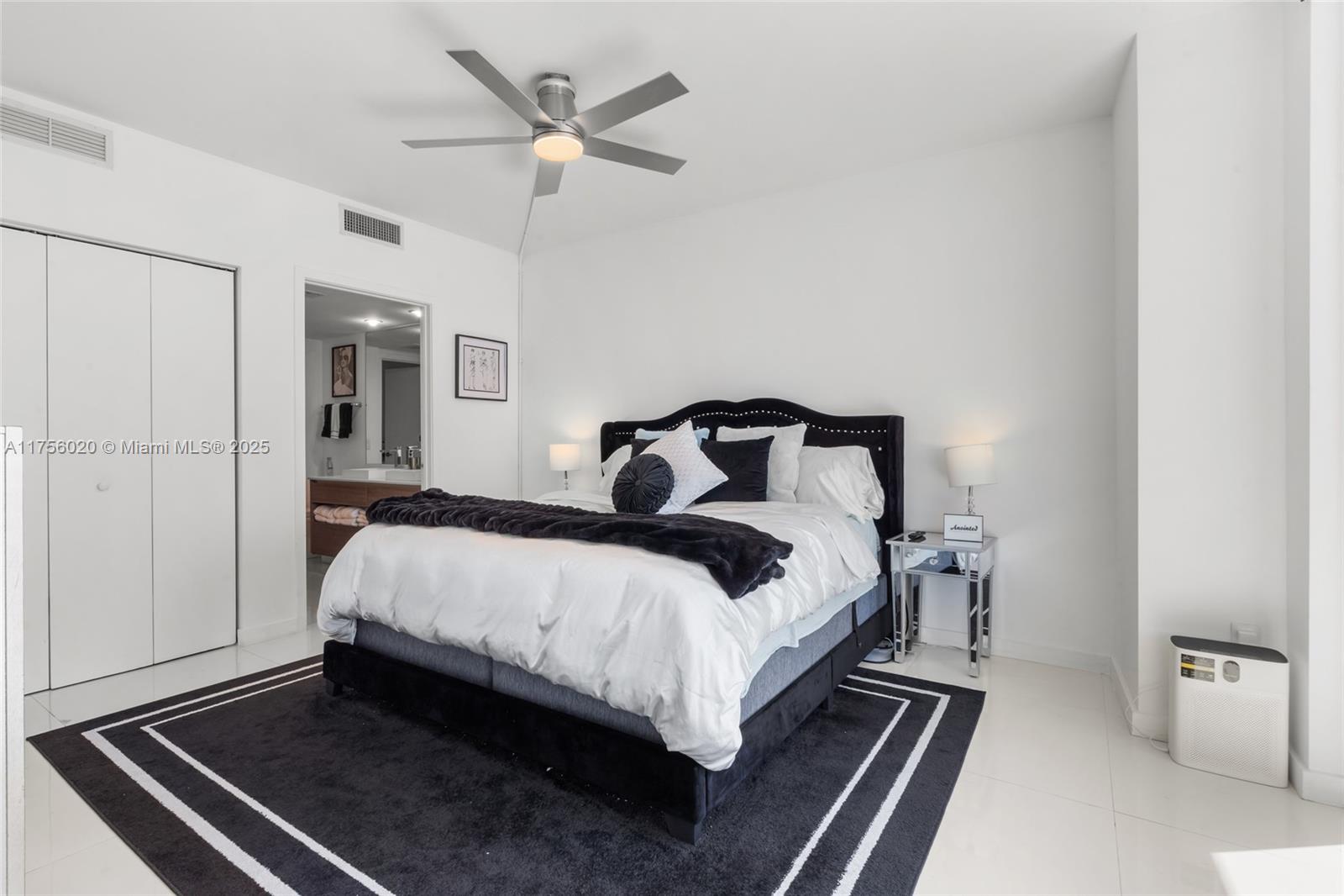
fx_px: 616
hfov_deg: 95.0
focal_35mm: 16
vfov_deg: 72.0
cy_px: 448
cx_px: 672
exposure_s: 1/10
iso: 250
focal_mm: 16.5
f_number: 14
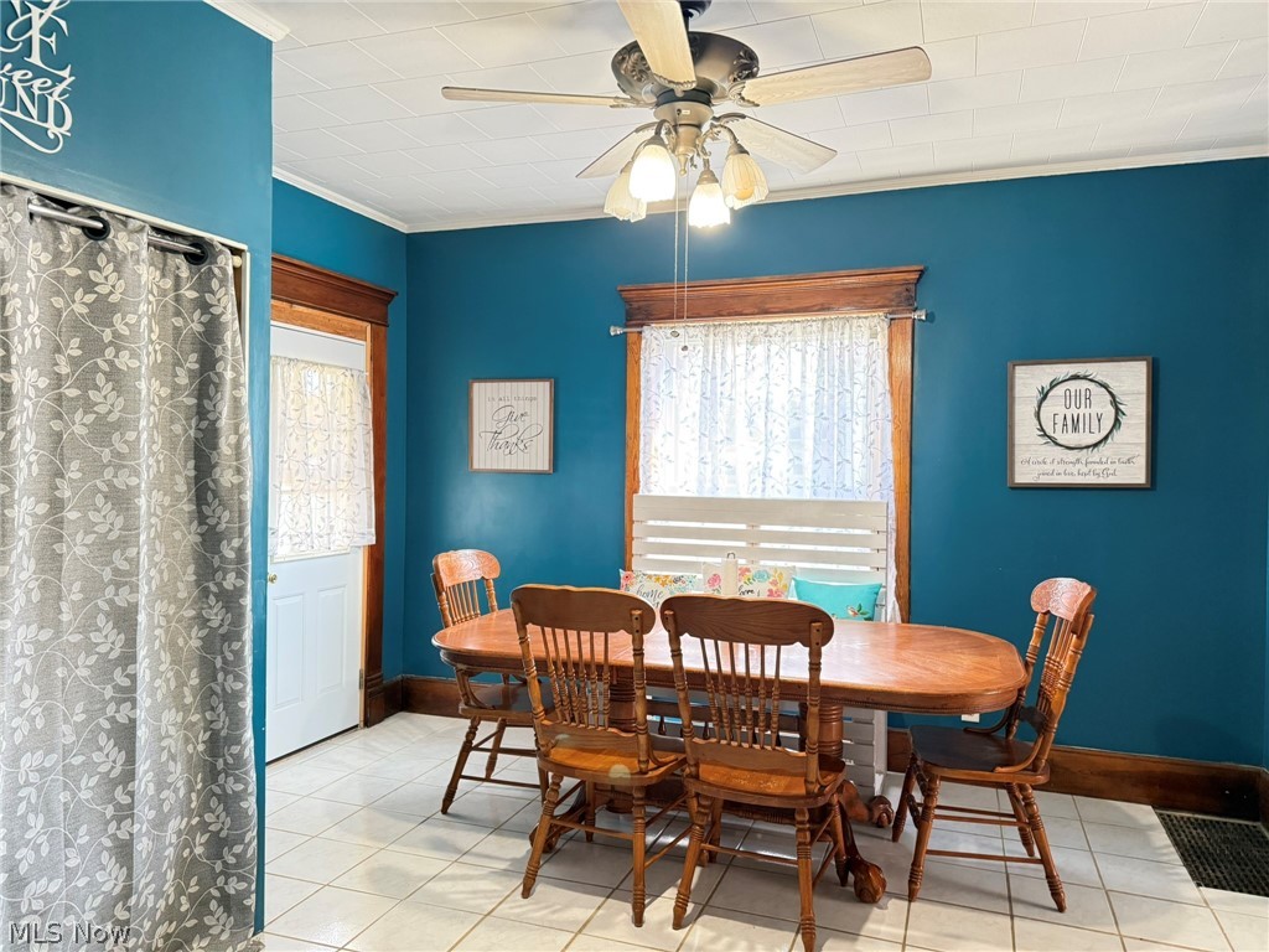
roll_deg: -1.0
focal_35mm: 24
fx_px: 880
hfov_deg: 71.6
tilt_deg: -1.3
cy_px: 476
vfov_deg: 56.8
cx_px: 634
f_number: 1.78
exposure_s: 1/40
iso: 640
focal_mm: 6.76
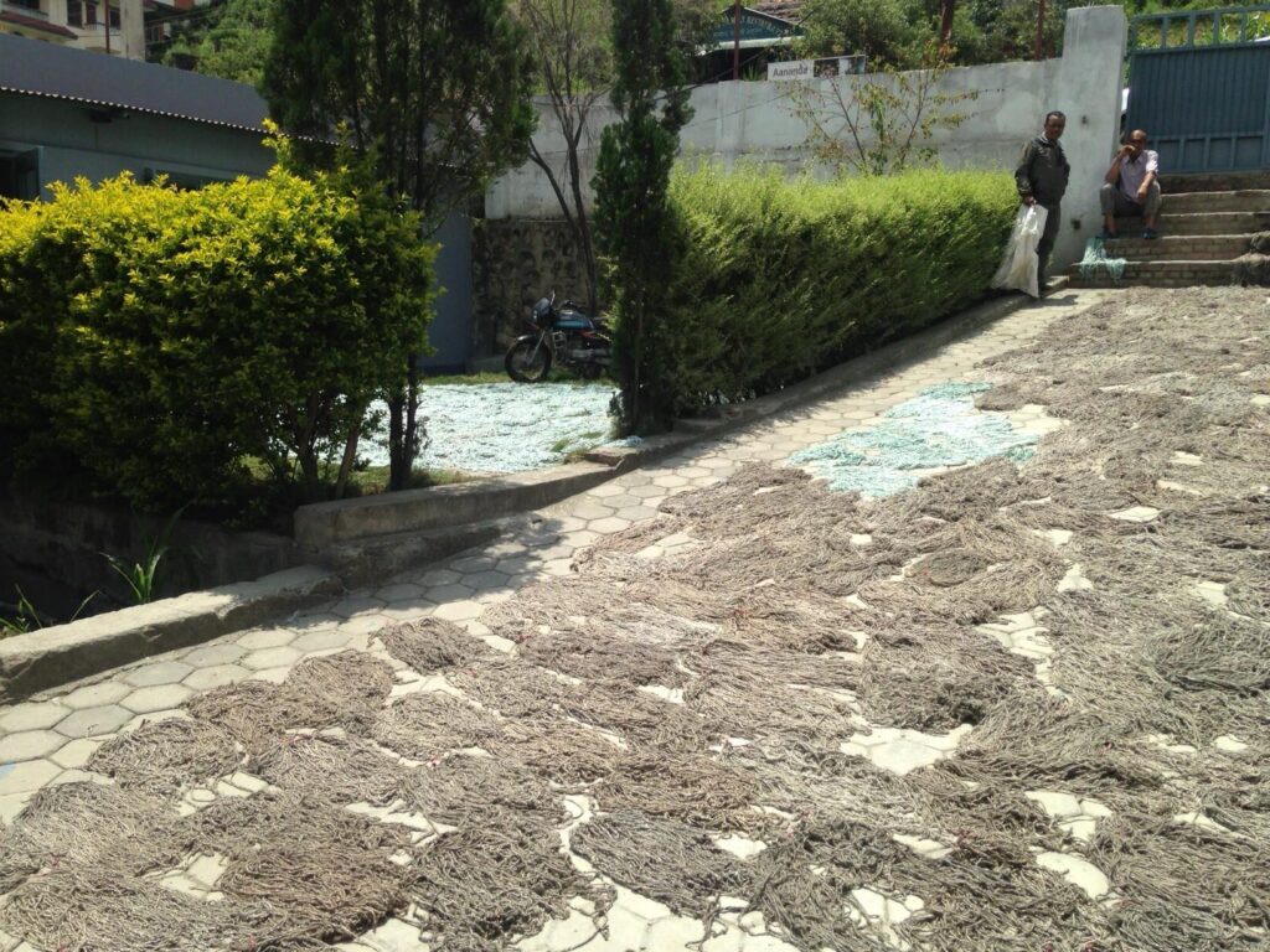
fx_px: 1211
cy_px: 476
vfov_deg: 42.9
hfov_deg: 55.4
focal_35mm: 33
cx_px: 635
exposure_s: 1/1808
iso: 50
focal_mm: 4.12
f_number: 2.4
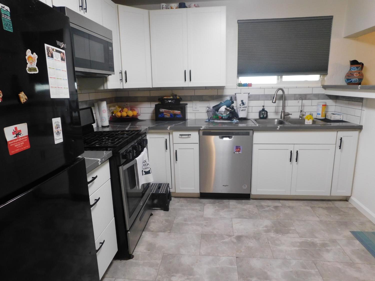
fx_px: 249
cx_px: 188
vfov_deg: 58.9
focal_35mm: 23
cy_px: 140
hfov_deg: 73.9
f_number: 3
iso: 320
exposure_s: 1/30
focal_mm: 4
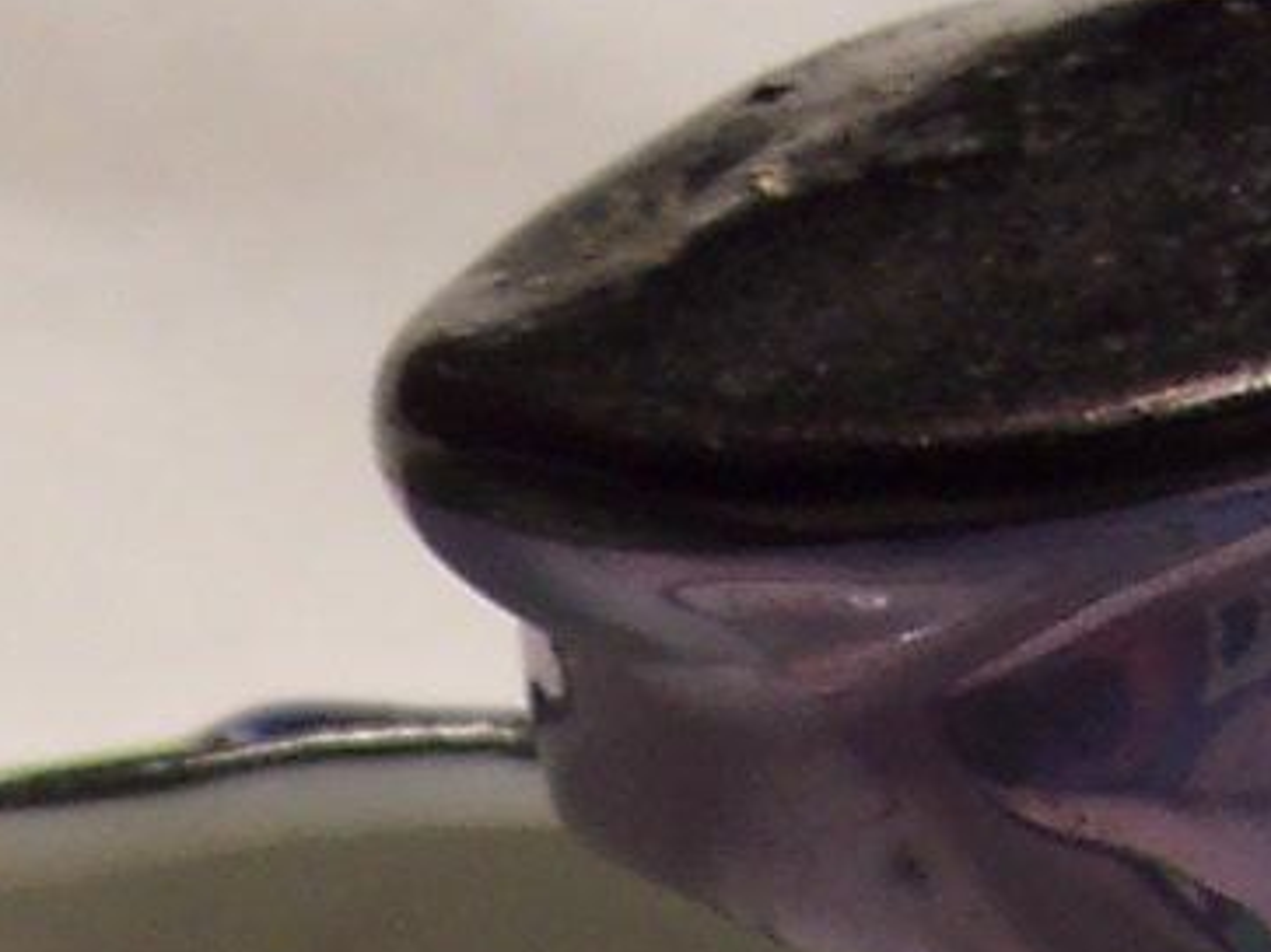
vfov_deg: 8.5
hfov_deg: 11.6
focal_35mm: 169
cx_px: 32
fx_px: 6203
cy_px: 1540
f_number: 2.8
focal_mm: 5.6
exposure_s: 1/30
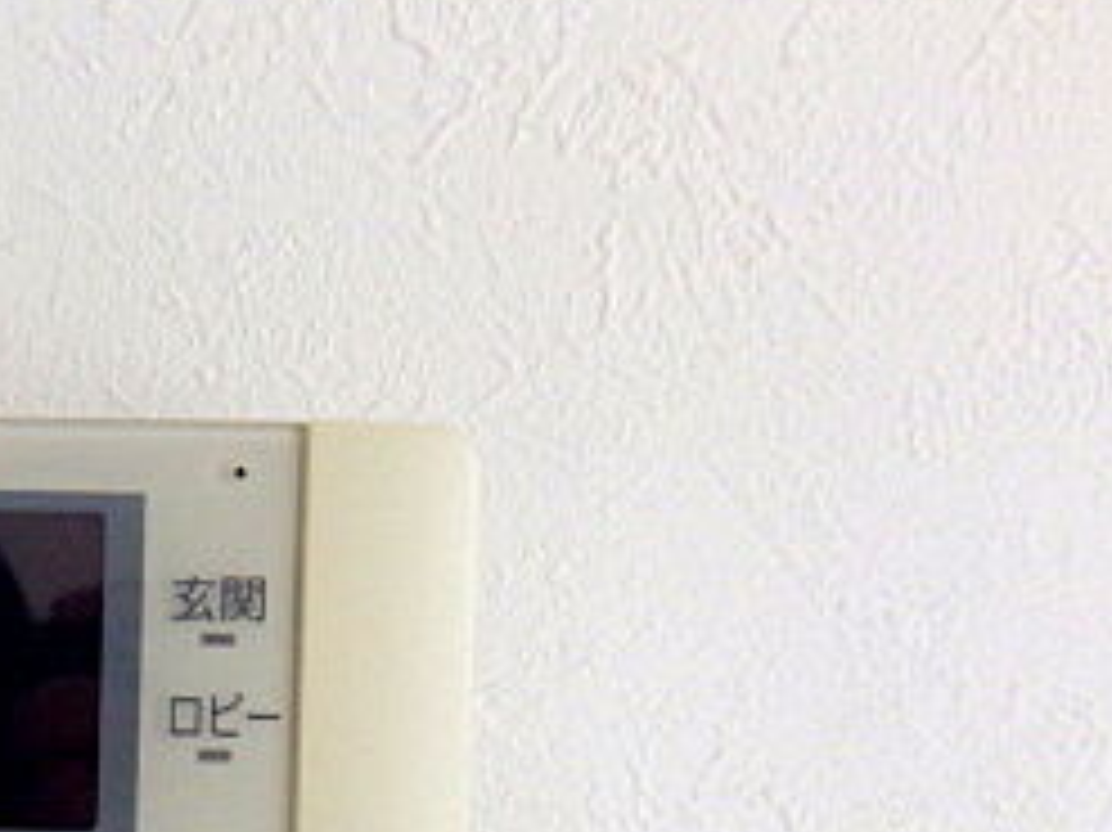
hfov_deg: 30.1
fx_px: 1830
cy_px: 940
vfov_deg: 23.8
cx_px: -131
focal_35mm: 57
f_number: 3.1
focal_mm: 4
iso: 100
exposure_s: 1/50
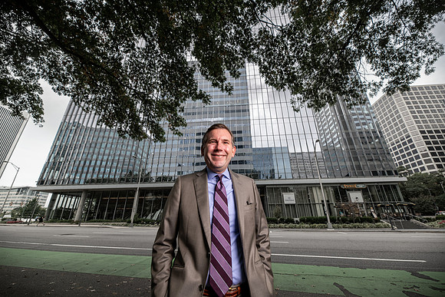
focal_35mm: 14
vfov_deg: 81.2
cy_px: 148
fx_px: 173
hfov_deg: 104.2
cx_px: 222
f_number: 4.5
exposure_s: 1/400
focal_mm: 14
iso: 64
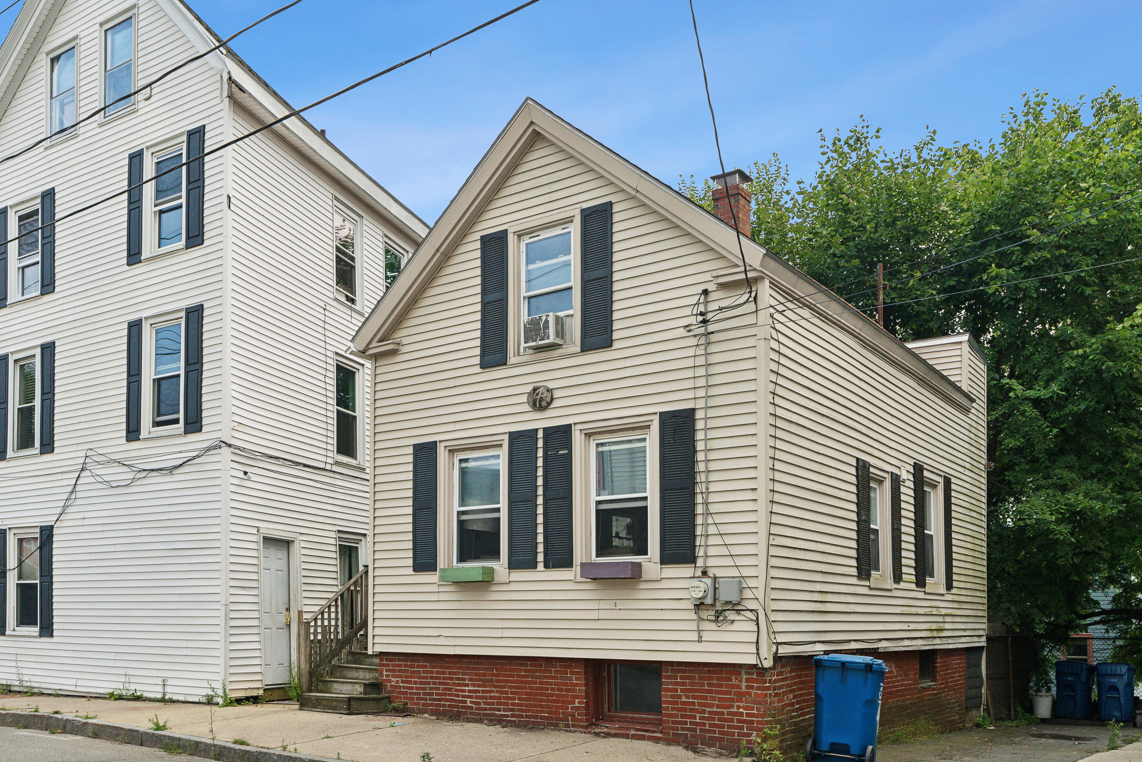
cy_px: 375
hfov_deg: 61.9
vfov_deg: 43.6
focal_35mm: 30
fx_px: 952
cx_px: 555
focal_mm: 29
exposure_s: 1/250
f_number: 7.1
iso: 800
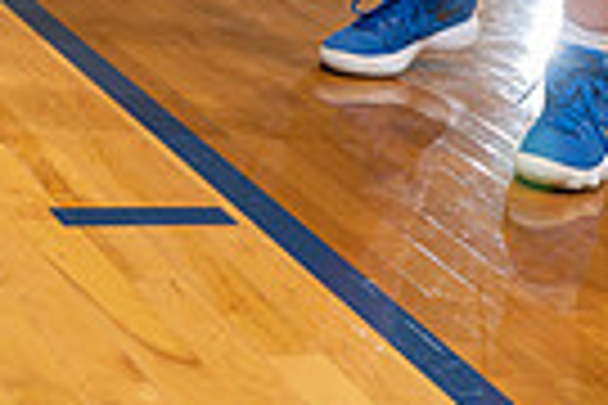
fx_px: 1908
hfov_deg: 17.7
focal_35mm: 113
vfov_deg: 10.6
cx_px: 581
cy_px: -531
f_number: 4
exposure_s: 1/125
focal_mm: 34
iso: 400
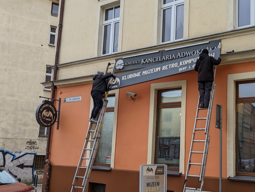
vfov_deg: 35.2
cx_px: 179
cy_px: 103
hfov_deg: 44.7
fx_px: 302
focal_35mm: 41
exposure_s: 1/260
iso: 41
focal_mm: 6.81
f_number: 1.85
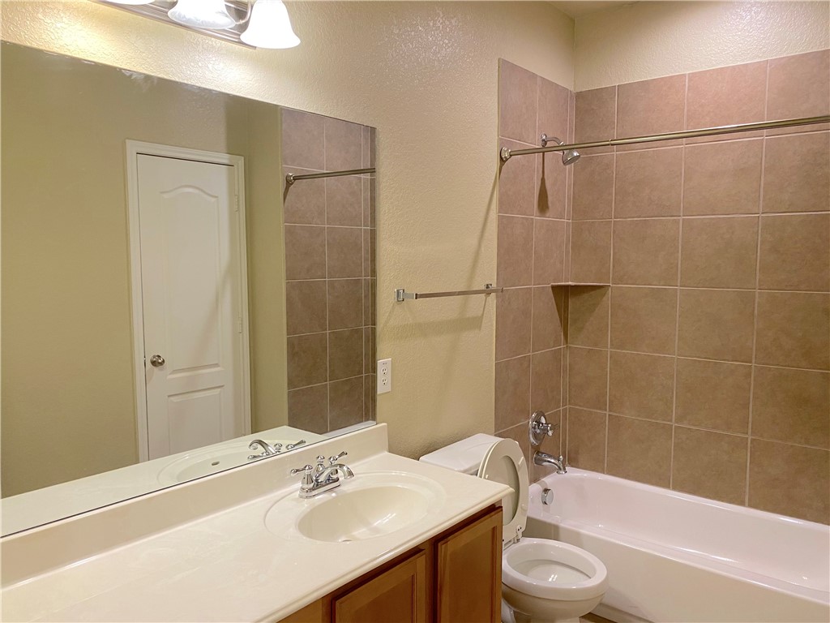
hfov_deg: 67.3
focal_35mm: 26
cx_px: 415
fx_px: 623
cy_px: 312
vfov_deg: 53.1
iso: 125
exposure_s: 1/60
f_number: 1.8
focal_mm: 4.25
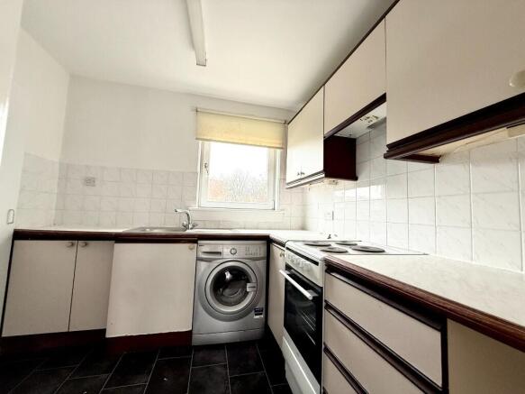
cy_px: 197
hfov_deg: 102.1
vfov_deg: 85.7
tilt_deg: +5.0
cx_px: 262
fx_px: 212
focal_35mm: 14
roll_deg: -1.7
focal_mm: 2.22
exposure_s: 1/84
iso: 320
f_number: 2.2
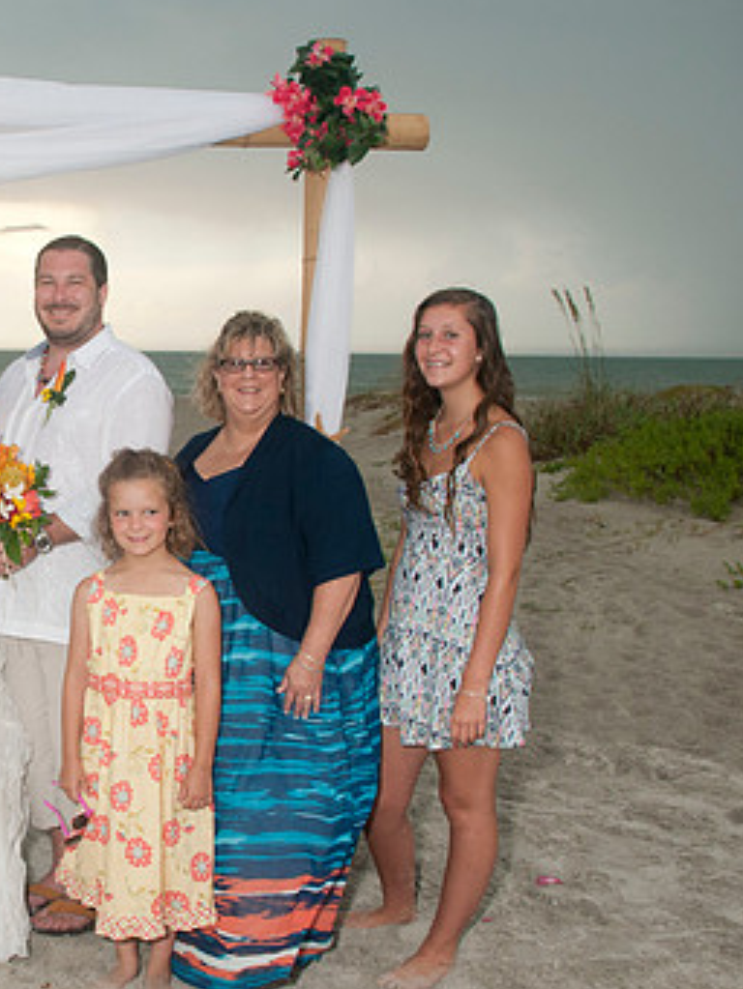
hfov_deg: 28.0
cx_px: 12
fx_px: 1401
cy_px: 512
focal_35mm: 49
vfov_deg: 38.9
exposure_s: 1/125
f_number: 5.6
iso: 400
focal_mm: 20
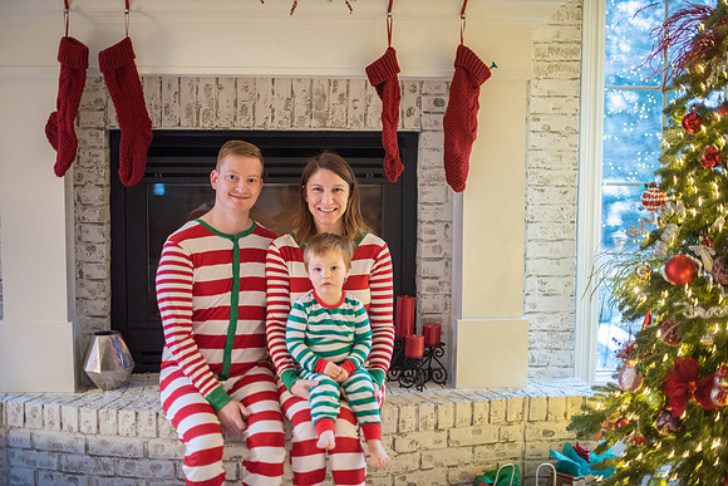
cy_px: 243
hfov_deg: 39.6
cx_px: 364
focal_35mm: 50
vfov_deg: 27.0
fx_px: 1011
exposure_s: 1/200
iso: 1250
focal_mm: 50
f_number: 1.4
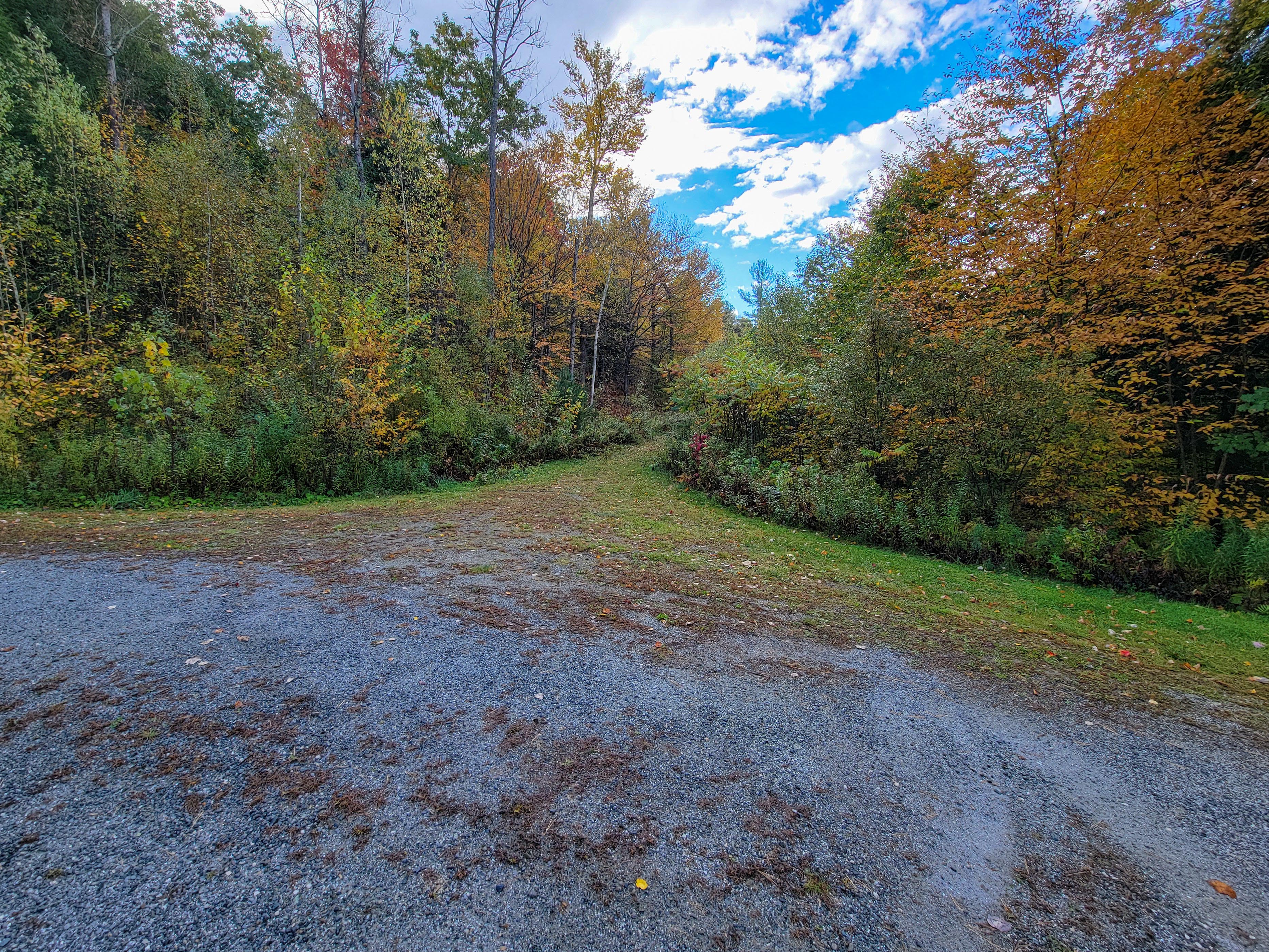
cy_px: 461
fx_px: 513
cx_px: 611
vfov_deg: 85.7
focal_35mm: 14
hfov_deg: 102.0
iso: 50
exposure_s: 1/230
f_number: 2.2
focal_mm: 2.2
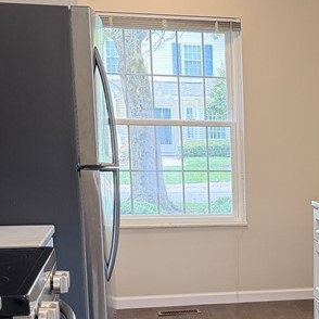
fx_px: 772
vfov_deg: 22.9
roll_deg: -0.3
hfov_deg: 21.9
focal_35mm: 74
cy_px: 267
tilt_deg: -10.0
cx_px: 365
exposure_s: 1/120
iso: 250
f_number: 1.78
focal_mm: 6.76
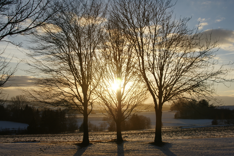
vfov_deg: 31.9
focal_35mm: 42
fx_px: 273
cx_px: 117
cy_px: 78
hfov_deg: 46.4
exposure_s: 1/250
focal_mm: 28
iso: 200
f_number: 11
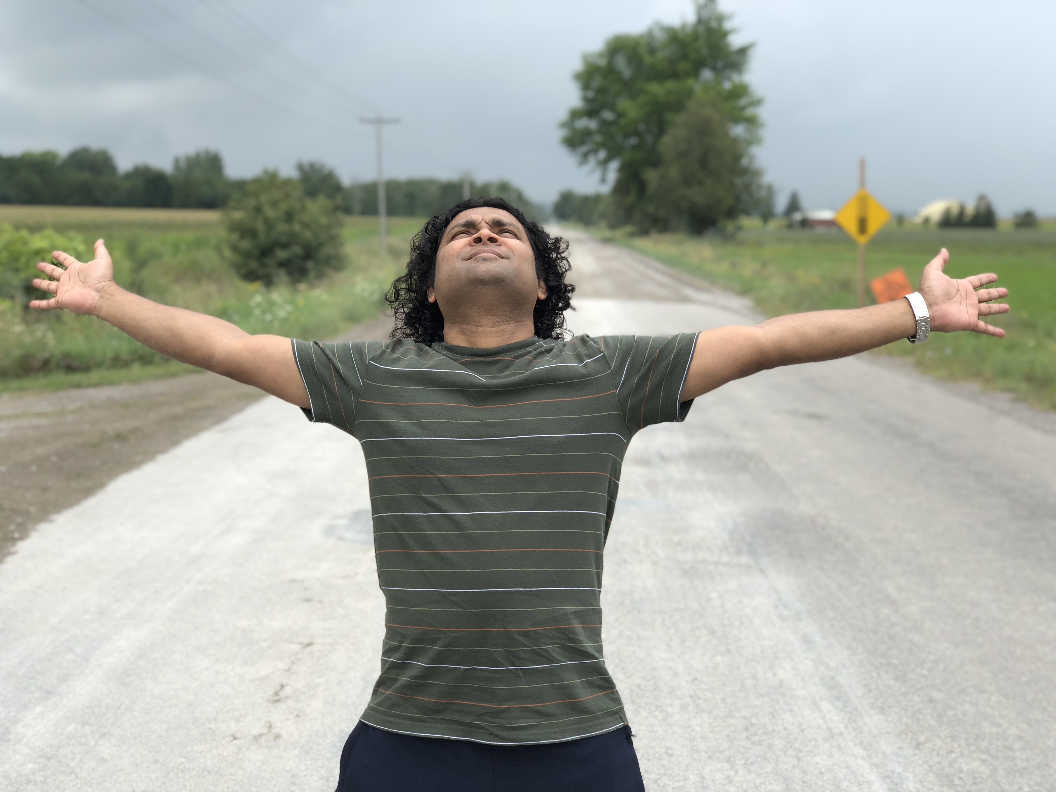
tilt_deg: -7.2
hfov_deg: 36.8
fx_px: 1586
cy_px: 396
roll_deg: -0.1
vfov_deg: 28.0
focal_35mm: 52
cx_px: 528
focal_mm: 6
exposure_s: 1/361
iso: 16
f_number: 2.4
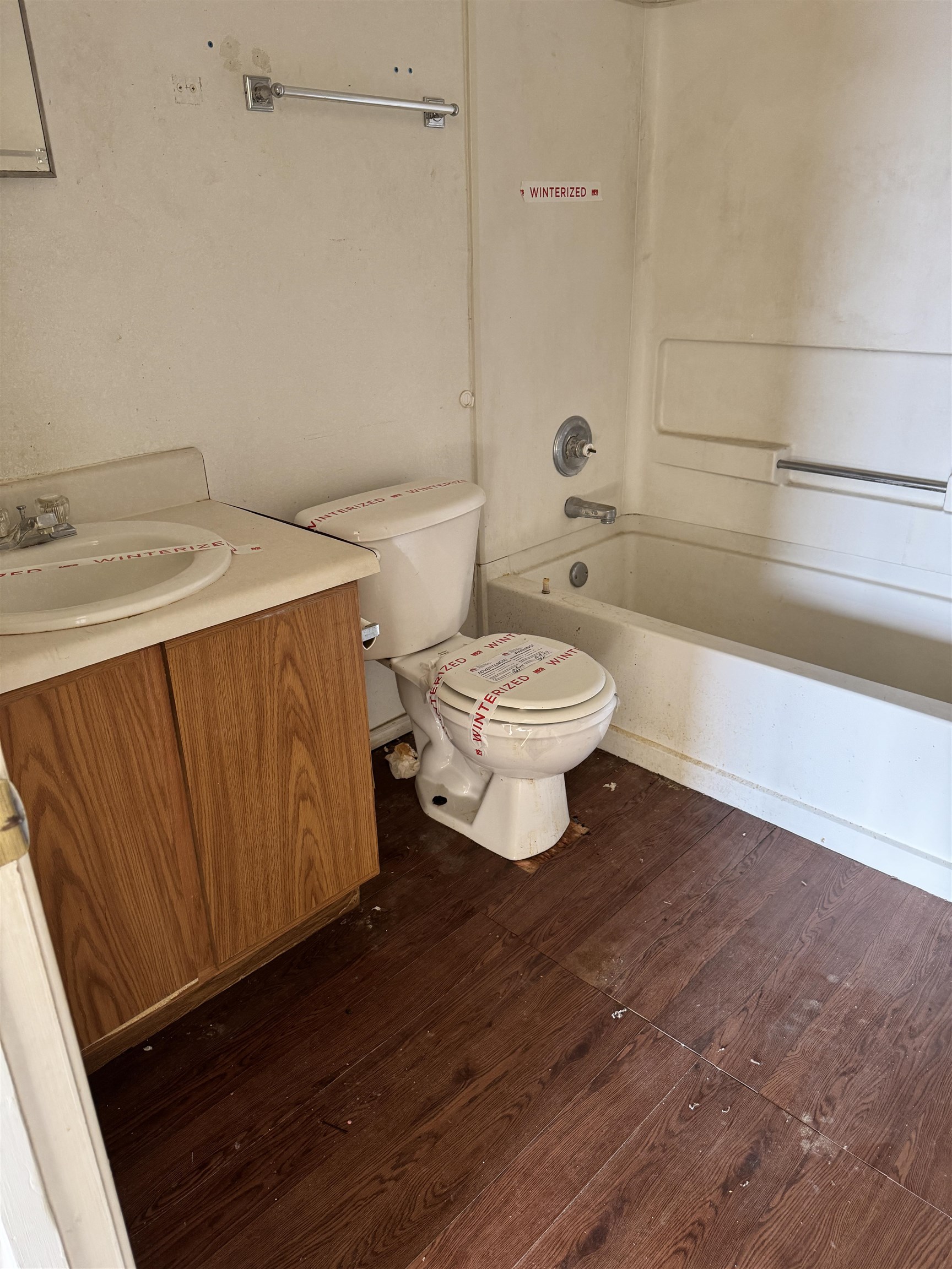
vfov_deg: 71.6
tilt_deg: -22.9
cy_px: 634
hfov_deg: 56.8
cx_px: 476
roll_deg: +2.2
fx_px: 880
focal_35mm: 24
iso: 250
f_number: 1.78
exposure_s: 1/60
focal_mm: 6.76
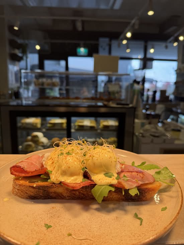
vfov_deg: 71.6
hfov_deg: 56.8
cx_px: 92
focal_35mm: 24
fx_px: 170
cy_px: 122
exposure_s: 1/293
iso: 80
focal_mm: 6.76
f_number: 1.78
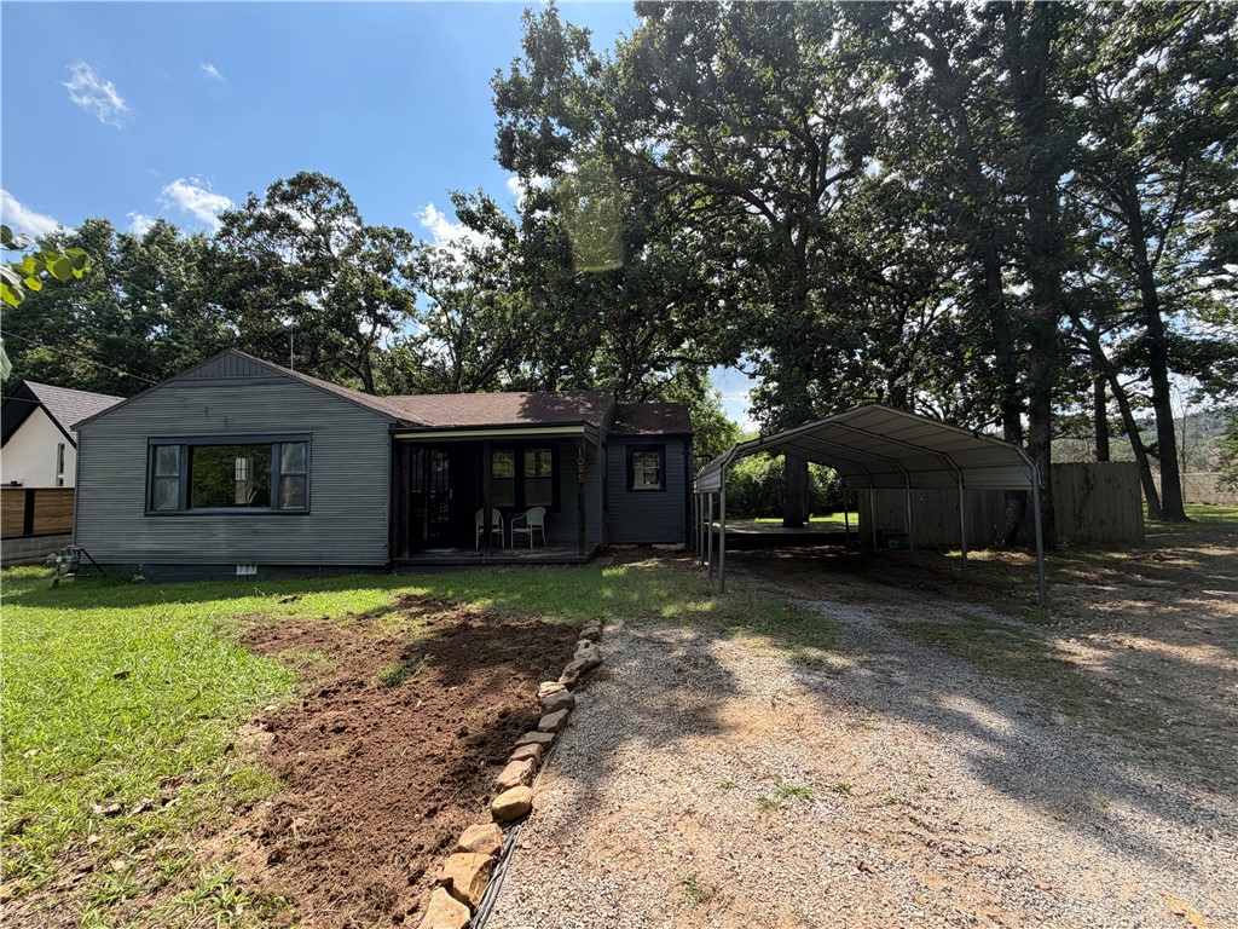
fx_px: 501
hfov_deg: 102.1
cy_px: 464
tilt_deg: +3.4
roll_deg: +1.4
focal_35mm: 14
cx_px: 619
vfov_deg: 85.7
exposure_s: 1/579
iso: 40
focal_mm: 2.22
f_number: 2.2
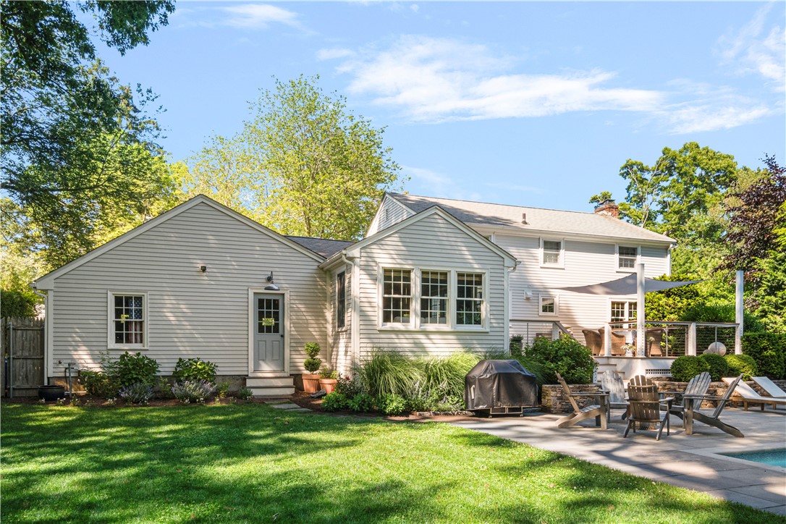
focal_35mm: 24
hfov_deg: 73.7
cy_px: 262
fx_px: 524
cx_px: 393
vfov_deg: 53.1
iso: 400
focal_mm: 16
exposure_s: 1/80
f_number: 14
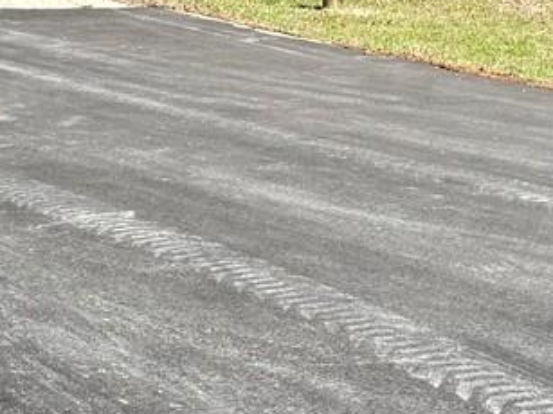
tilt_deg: -6.9
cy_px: 20
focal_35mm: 125
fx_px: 1996
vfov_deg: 11.7
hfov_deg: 15.8
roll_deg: -1.5
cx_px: 331
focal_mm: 6.76
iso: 80
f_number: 1.78
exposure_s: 1/2525
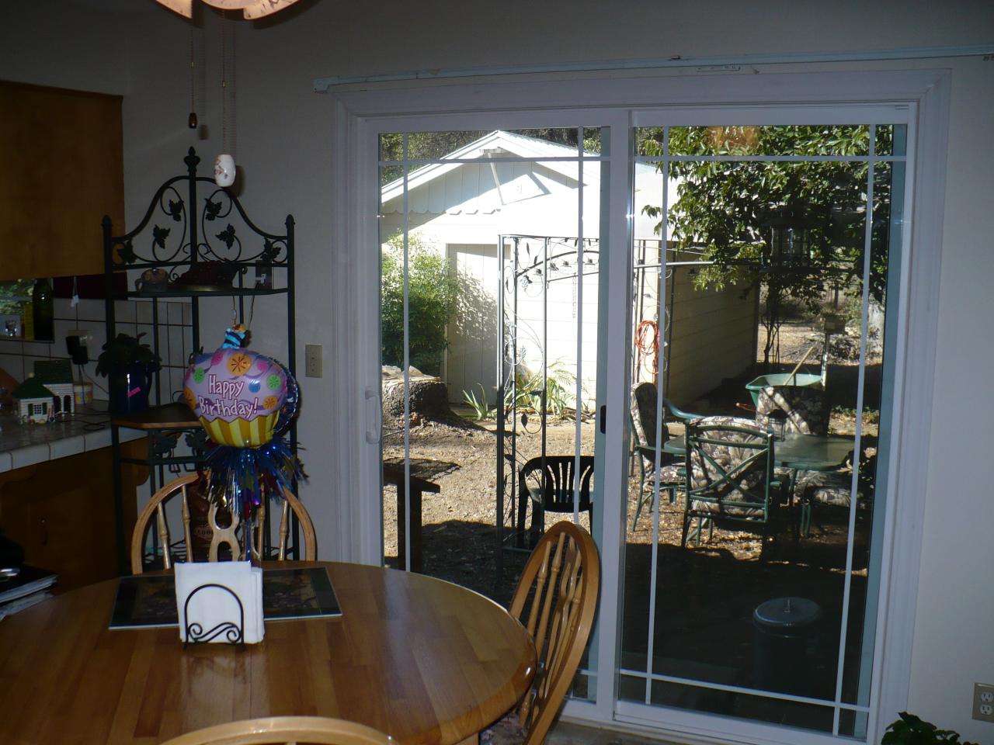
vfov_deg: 38.7
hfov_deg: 50.1
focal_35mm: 37
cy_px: 372
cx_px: 497
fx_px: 1062
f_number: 2.8
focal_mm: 6.1
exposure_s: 1/400
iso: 100
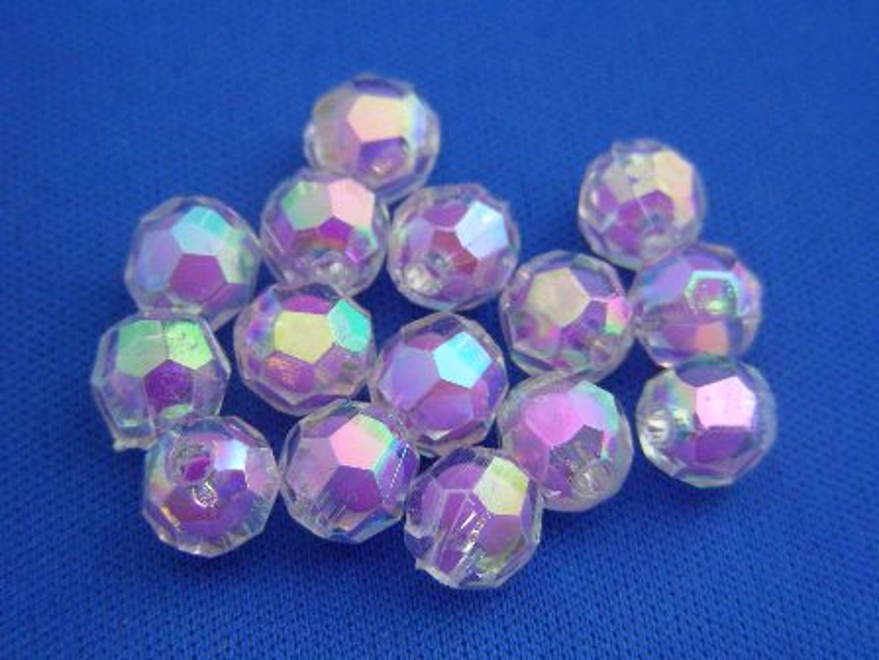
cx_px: 440
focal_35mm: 99
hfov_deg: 19.8
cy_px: 330
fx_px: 2514
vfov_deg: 14.9
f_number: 3.5
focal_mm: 16.5
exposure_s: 1/12.8
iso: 200
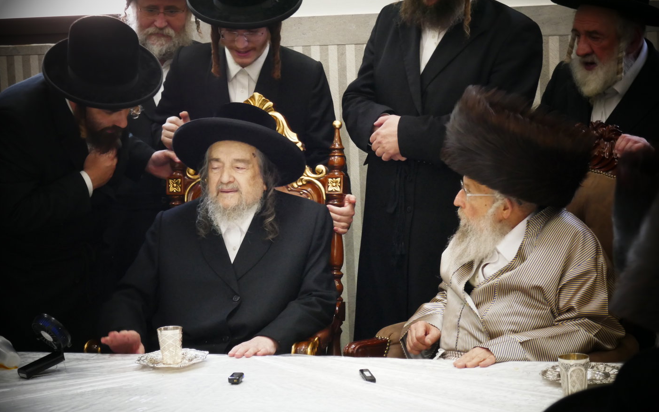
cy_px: 215
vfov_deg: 13.9
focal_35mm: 94
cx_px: 329
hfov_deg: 22.1
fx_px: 1689
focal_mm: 33.7
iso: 1600
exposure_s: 1/80
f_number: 5
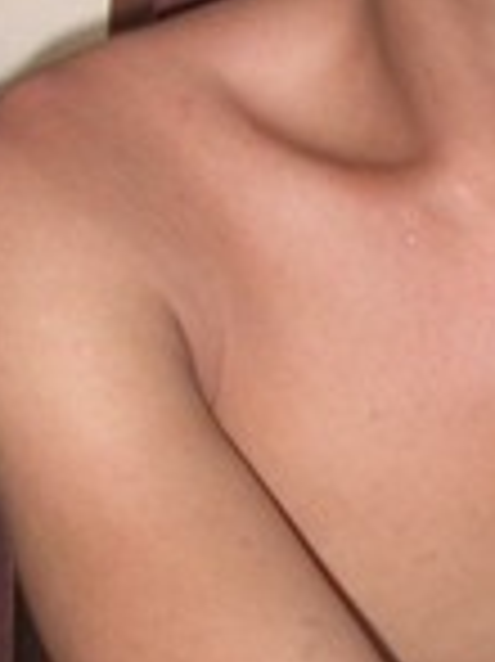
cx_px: 765
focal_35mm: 155
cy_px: 482
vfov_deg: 12.7
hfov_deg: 9.3
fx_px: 2960
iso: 100
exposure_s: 1/60
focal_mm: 7.85
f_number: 2.6
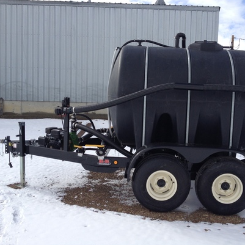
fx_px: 336
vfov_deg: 40.0
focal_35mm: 42
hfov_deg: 39.9
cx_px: 147
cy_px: 124
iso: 50
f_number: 2.4
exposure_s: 1/1672
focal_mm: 4.28
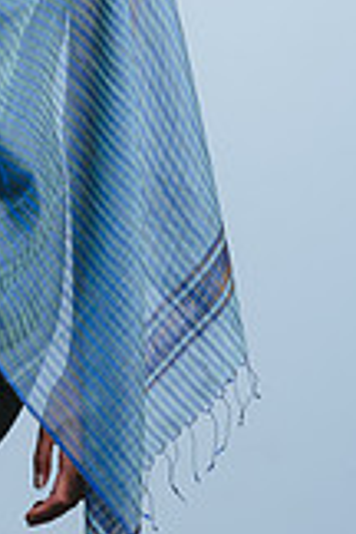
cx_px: -89
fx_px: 3500
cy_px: 36
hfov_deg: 5.8
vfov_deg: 8.7
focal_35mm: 236
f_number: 4
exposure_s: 1/200
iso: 100
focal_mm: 85
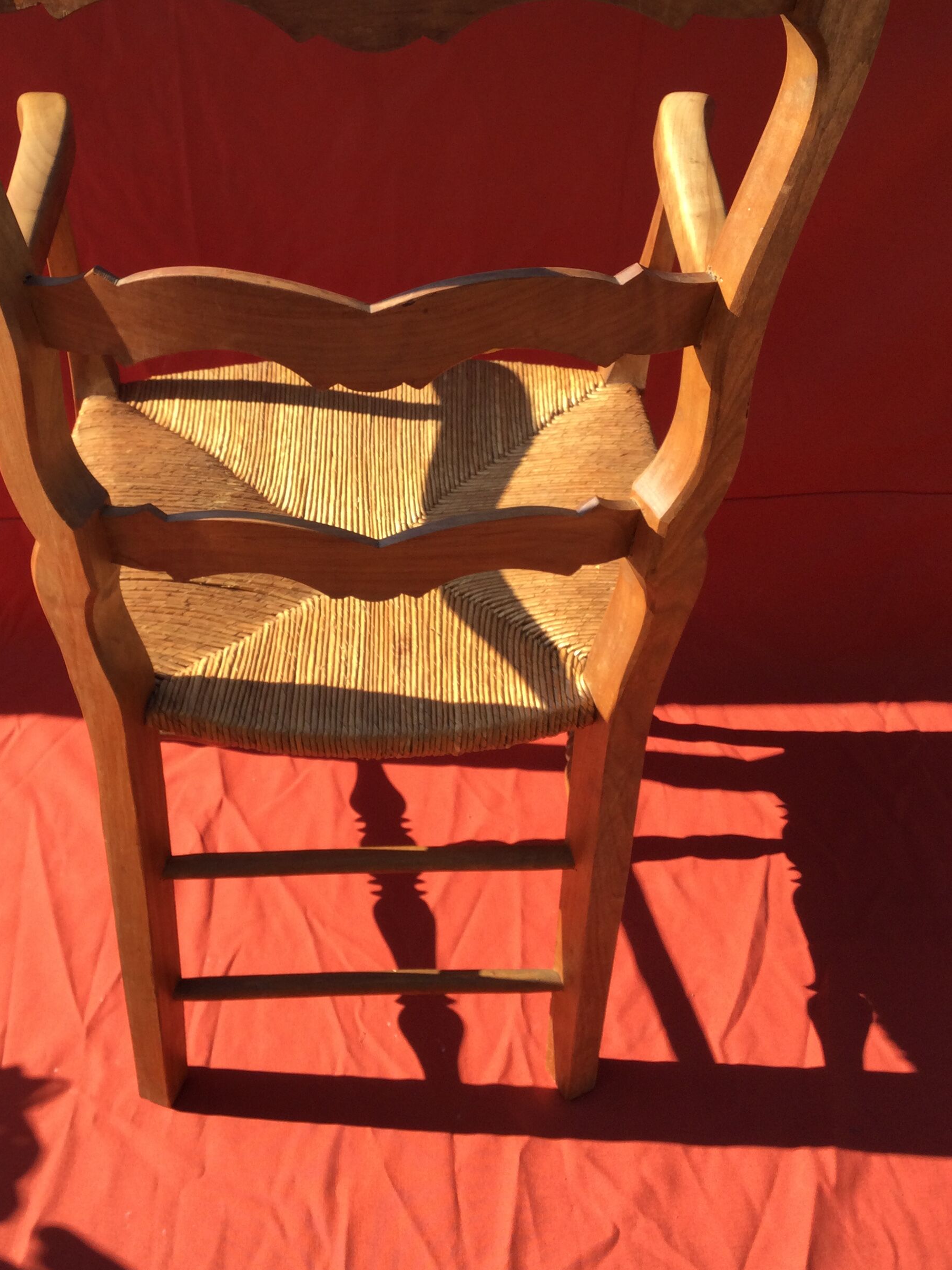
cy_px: 480
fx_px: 1540
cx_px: 348
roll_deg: +0.6
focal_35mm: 42
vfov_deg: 44.4
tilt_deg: -38.7
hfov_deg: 34.1
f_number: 2.4
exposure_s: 1/397
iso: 25
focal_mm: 3.3
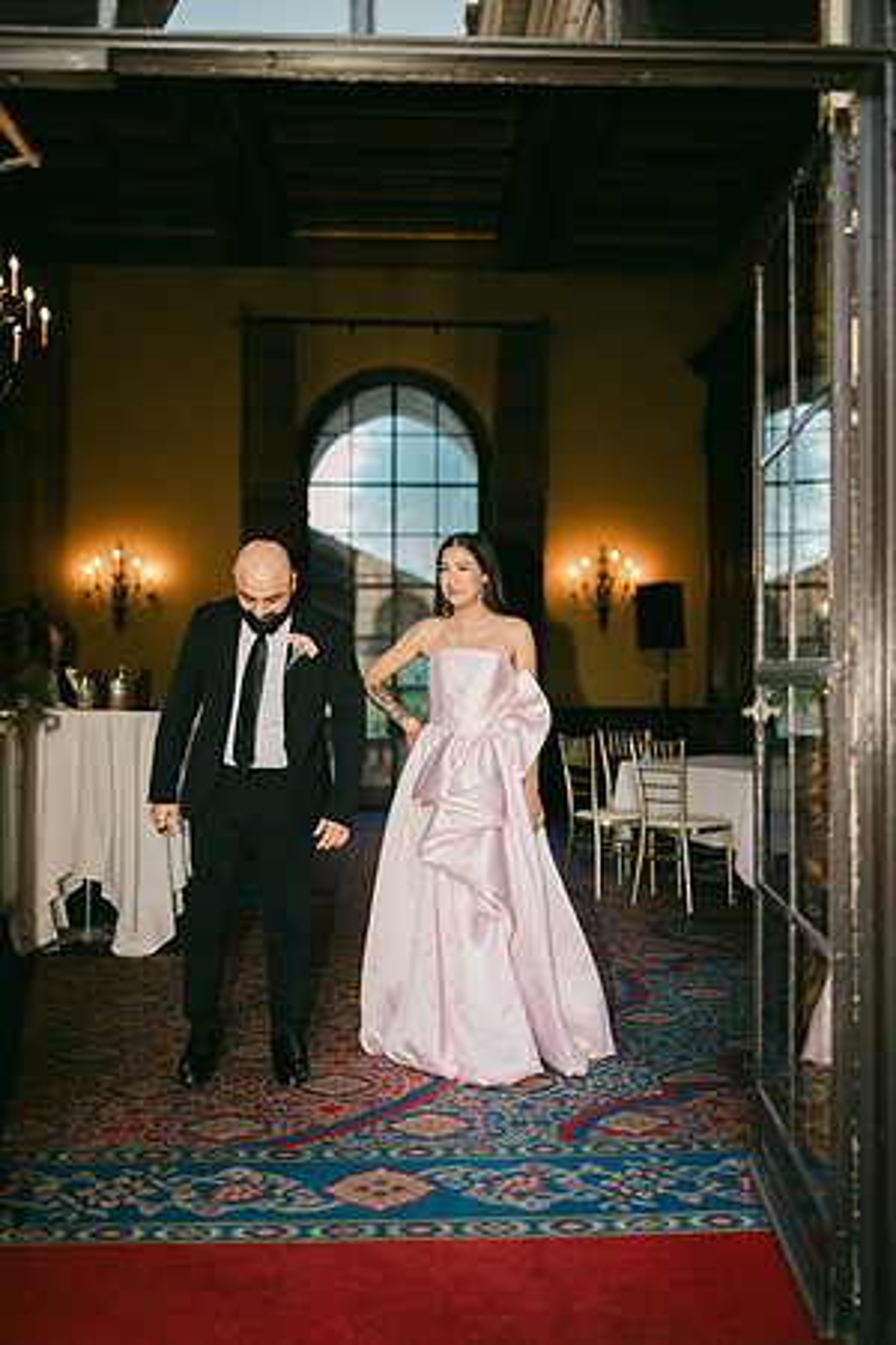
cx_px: 448
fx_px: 1307
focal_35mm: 35
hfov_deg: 37.9
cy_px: 672
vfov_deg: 54.4
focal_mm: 35
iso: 64
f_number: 1.2
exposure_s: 1/125
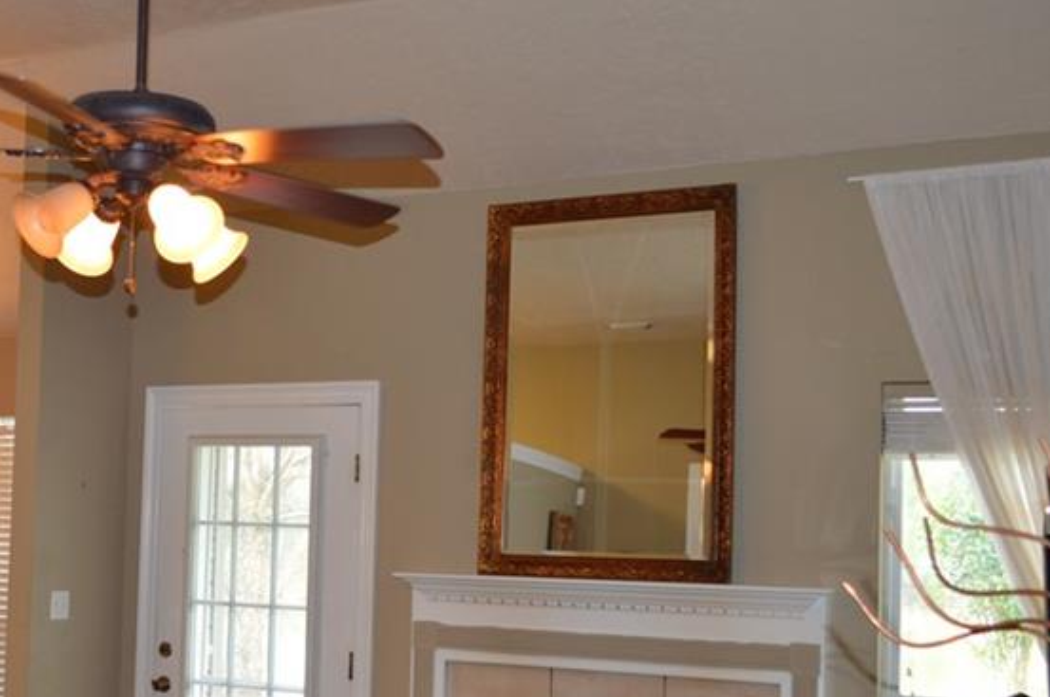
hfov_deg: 38.6
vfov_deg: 26.8
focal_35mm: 50
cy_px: 431
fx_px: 1456
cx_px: 258
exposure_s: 1/60
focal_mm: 18
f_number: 3.5
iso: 400
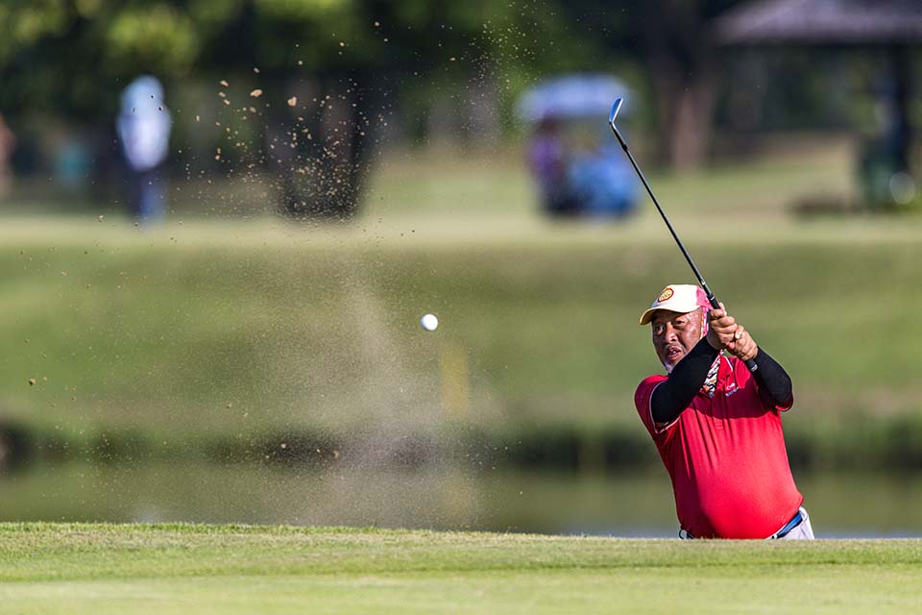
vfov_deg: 2.1
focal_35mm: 650
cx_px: 461
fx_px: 16646
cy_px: 308
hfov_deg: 3.2
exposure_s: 1/3200
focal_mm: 650
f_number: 5
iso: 160
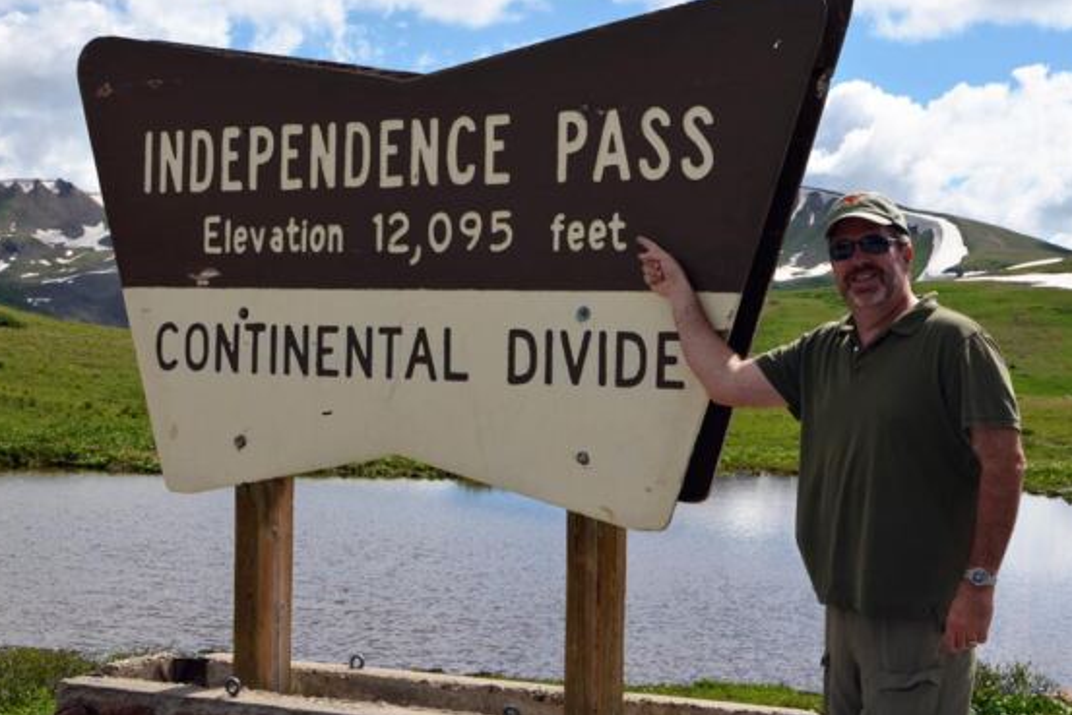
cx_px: 566
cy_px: 328
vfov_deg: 22.4
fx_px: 1804
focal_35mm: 61
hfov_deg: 33.1
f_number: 9
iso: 100
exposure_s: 1/320
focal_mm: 35
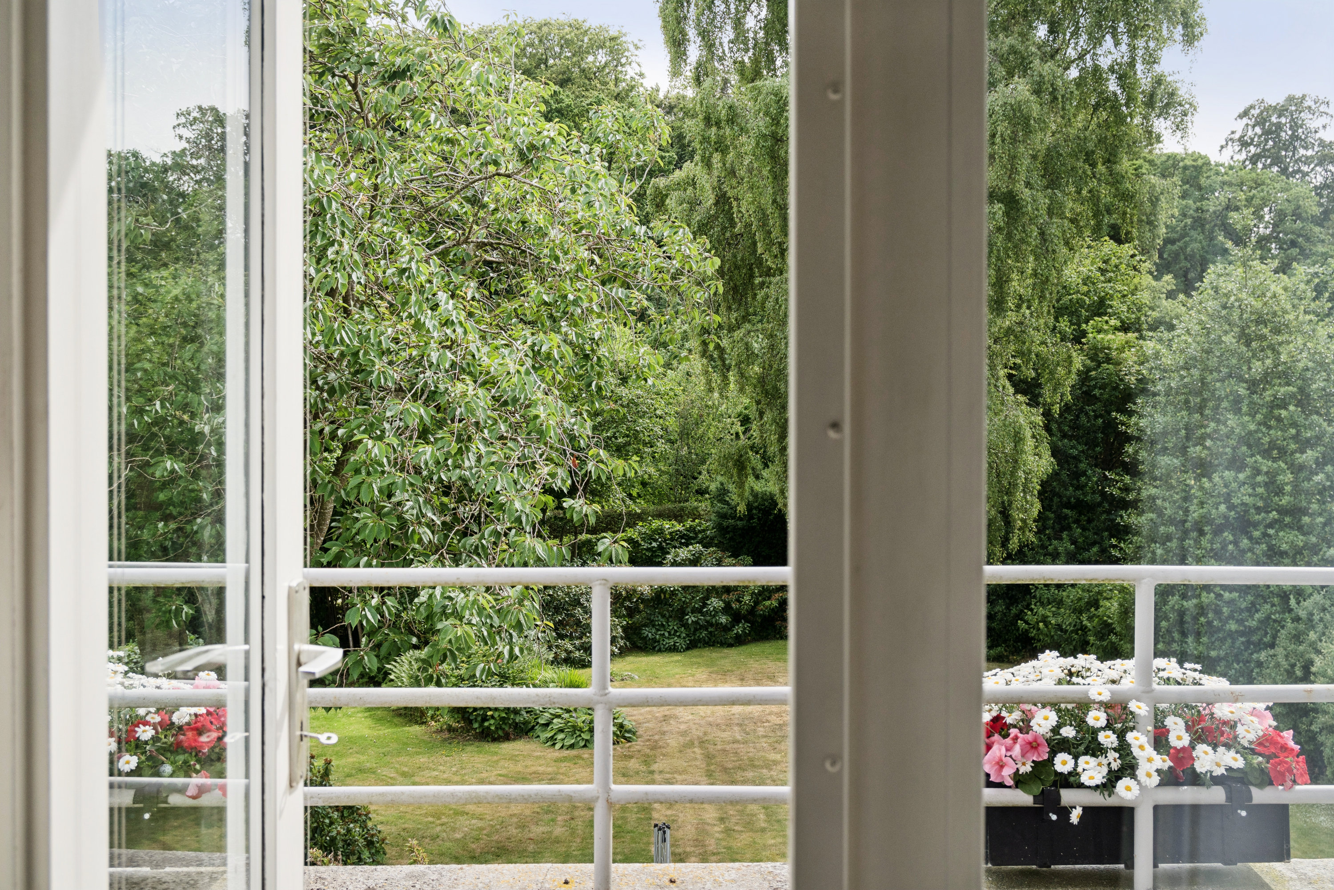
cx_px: 667
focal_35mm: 36
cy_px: 445
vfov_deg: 36.9
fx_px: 1334
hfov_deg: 53.1
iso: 200
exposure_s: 1/400
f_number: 5.6
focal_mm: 24
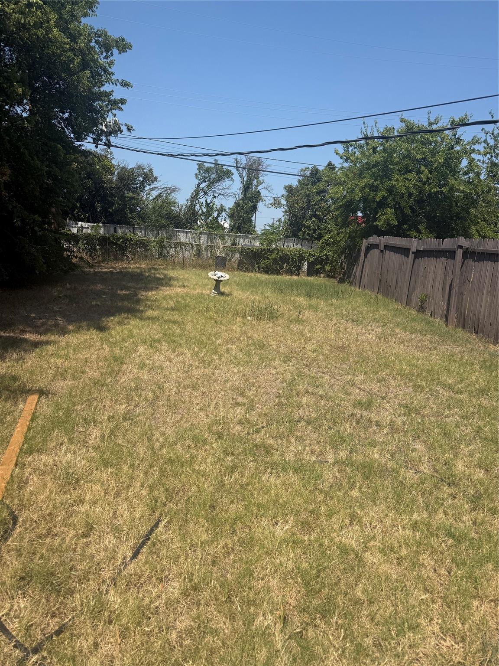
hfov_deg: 56.8
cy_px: 333
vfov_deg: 71.6
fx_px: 461
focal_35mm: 24
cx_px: 250
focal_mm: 6.76
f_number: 1.78
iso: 80
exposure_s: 1/5319
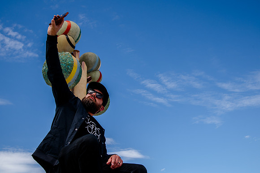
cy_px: 87
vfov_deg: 33.1
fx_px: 291
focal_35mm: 40
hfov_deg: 48.1
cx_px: 135
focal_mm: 38
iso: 160
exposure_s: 1/800
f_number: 6.3
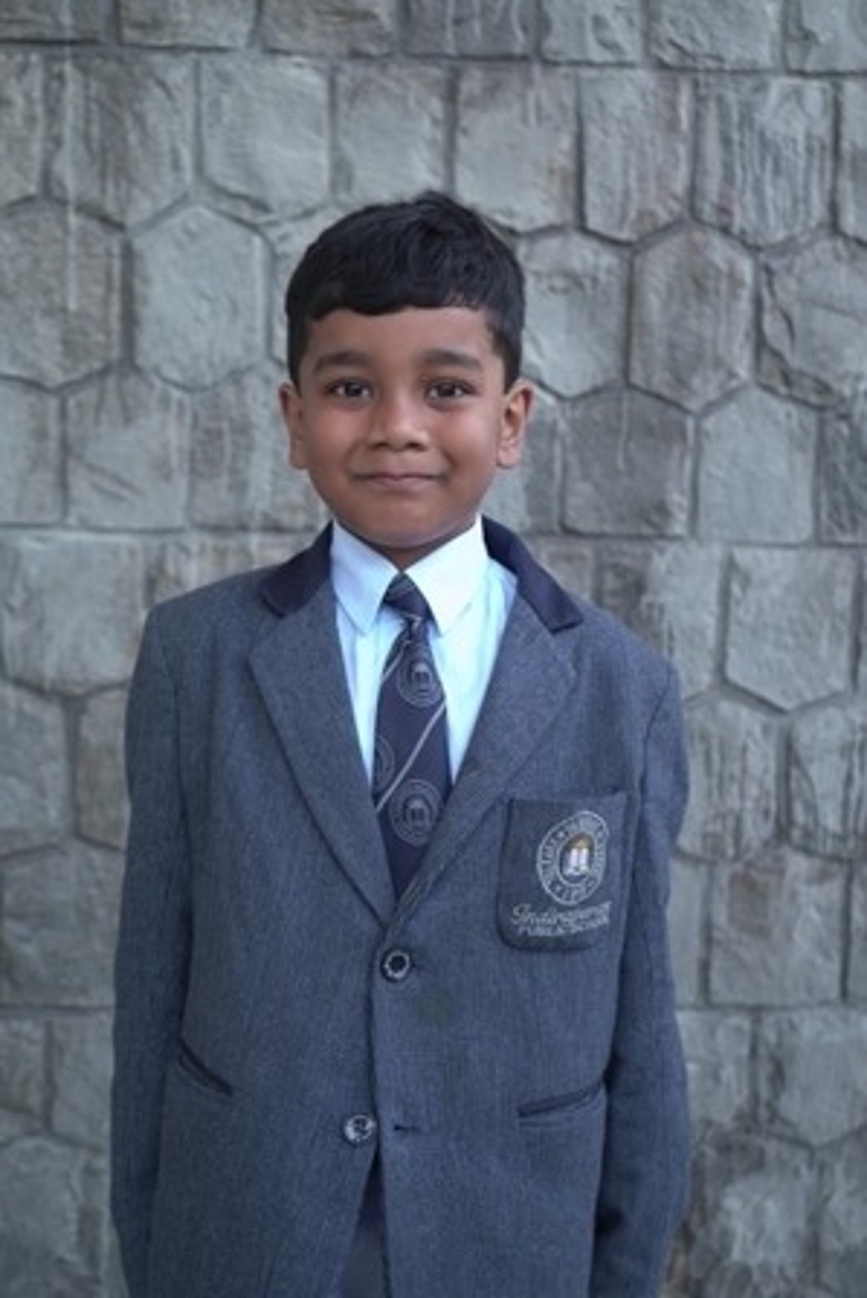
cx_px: 434
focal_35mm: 47
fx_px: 1696
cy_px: 649
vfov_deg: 41.9
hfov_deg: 28.7
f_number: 4.5
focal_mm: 47
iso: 250
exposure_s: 1/100
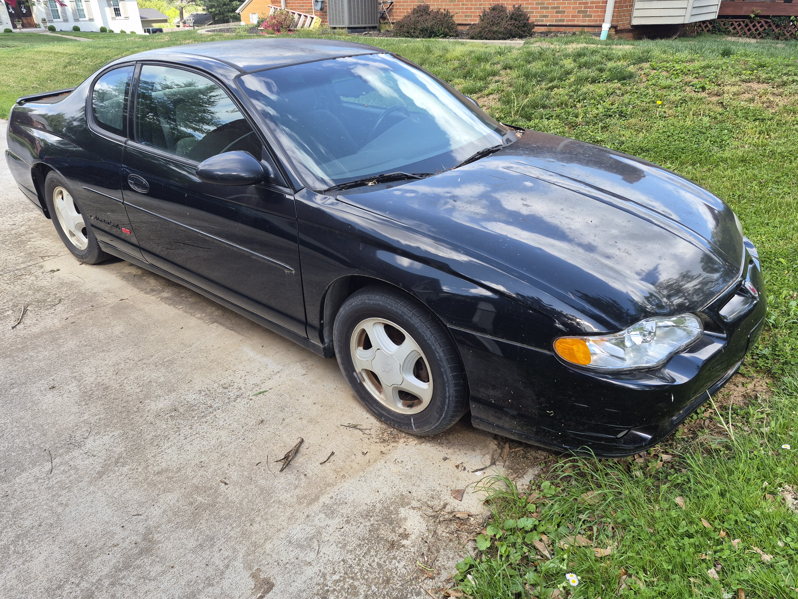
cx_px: 399
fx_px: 530
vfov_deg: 58.9
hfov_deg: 73.9
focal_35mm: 23
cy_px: 300
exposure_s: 1/692
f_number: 1.8
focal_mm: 5.4
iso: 80
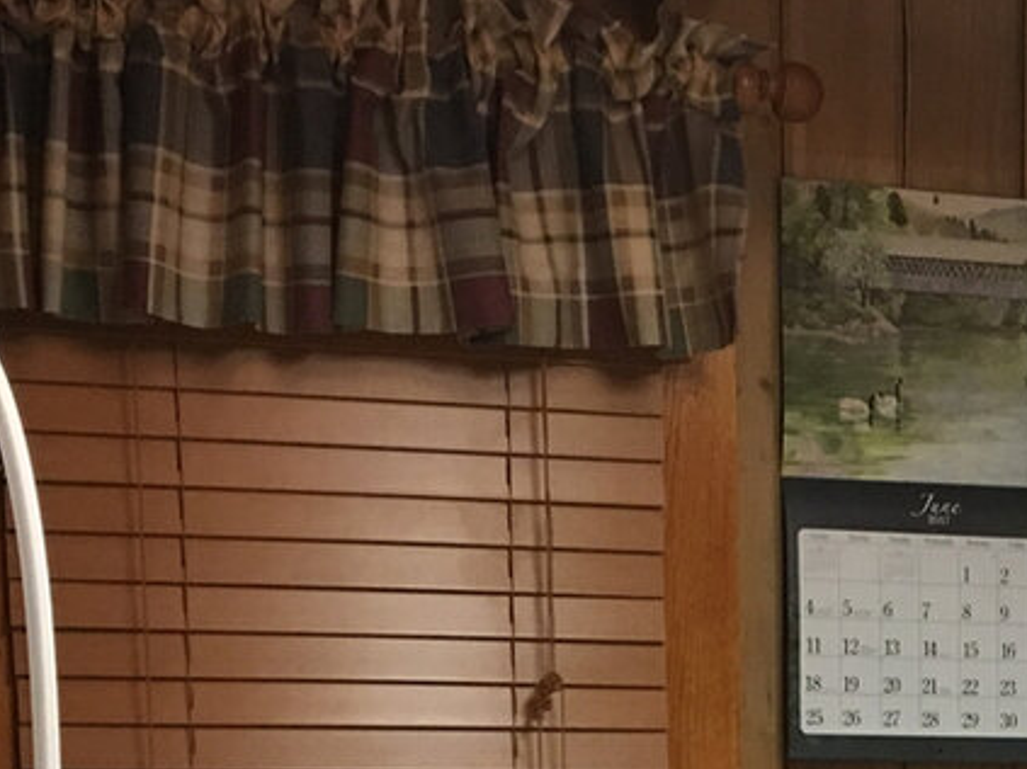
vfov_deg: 14.3
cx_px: 1185
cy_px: 1191
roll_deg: -0.9
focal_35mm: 96
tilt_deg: -9.8
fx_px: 2847
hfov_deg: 19.4
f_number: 2.2
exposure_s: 1/15
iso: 80
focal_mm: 4.15
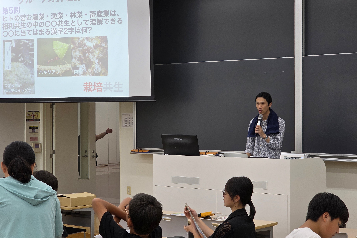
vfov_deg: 16.9
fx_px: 803
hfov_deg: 25.1
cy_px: 110
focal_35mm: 81
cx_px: 169
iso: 100
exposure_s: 1/100
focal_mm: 7.9
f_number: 2.4
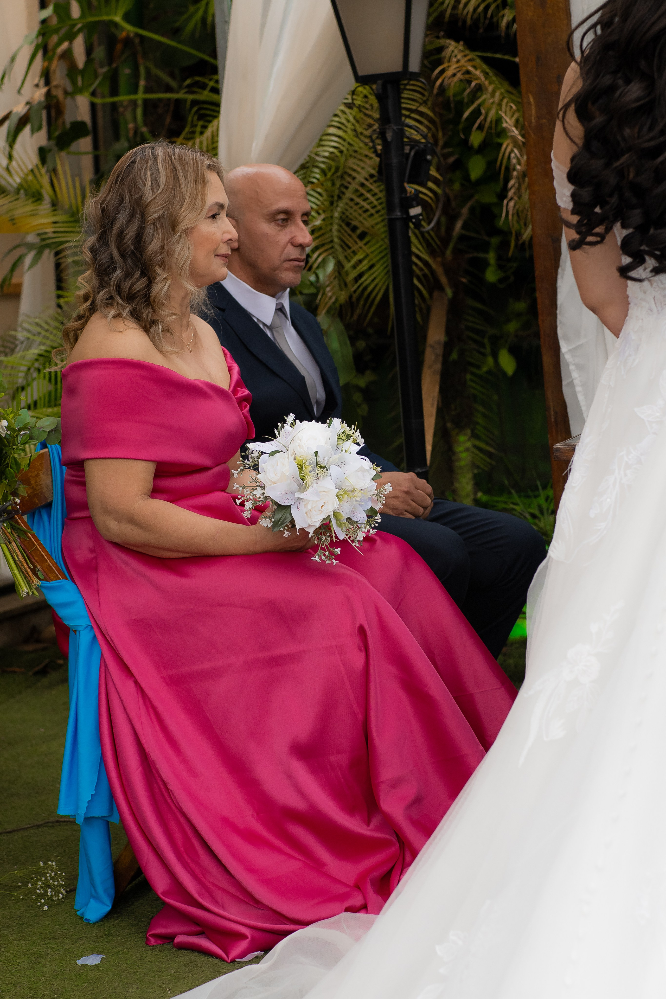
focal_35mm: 84
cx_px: 333
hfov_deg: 16.3
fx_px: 2331
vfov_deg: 24.2
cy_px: 500
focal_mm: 56
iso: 500
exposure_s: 1/250
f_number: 3.5
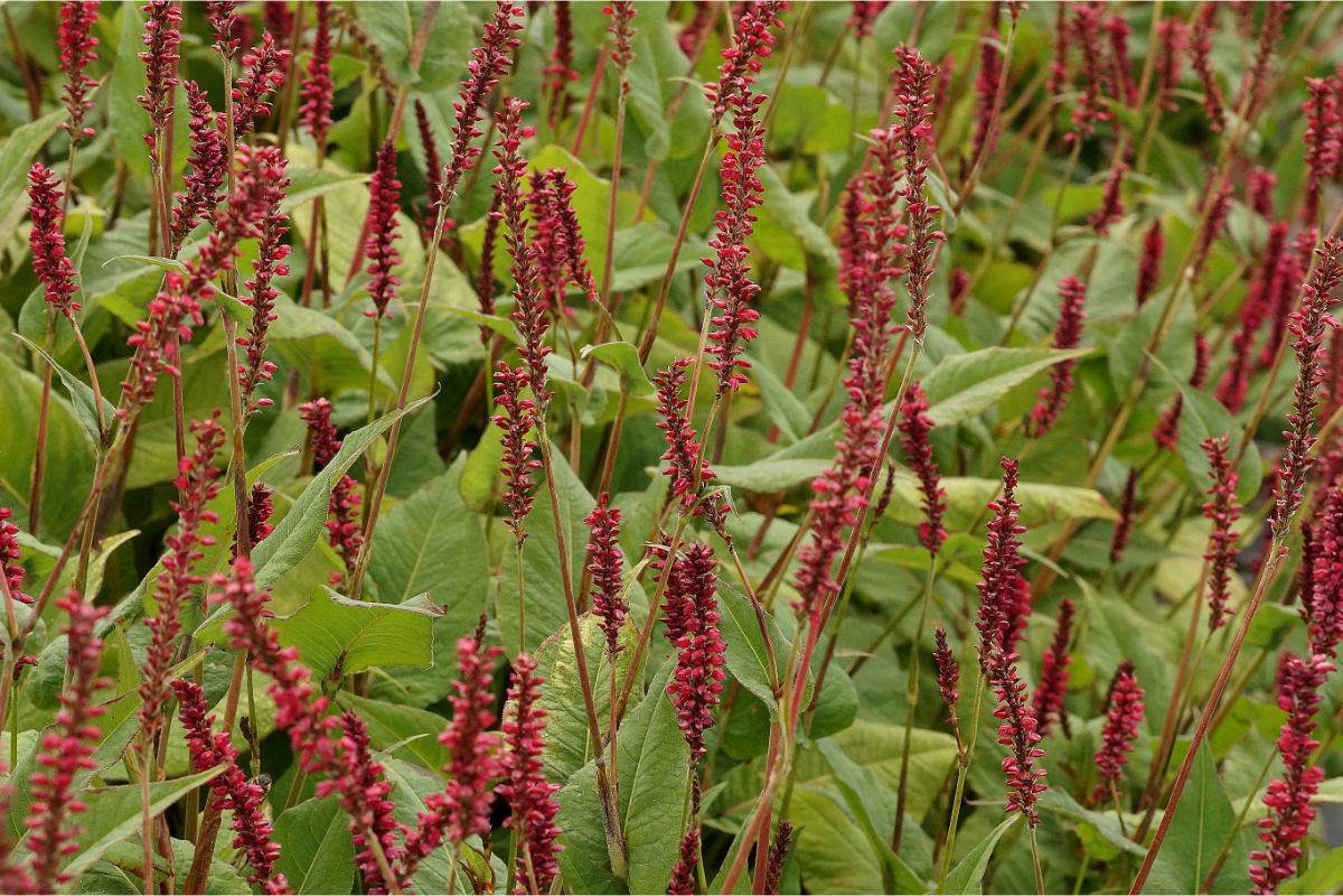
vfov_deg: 9.1
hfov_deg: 13.7
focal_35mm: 150
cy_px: 448
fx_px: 5595
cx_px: 672
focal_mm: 100
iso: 1000
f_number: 11
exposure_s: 1/160
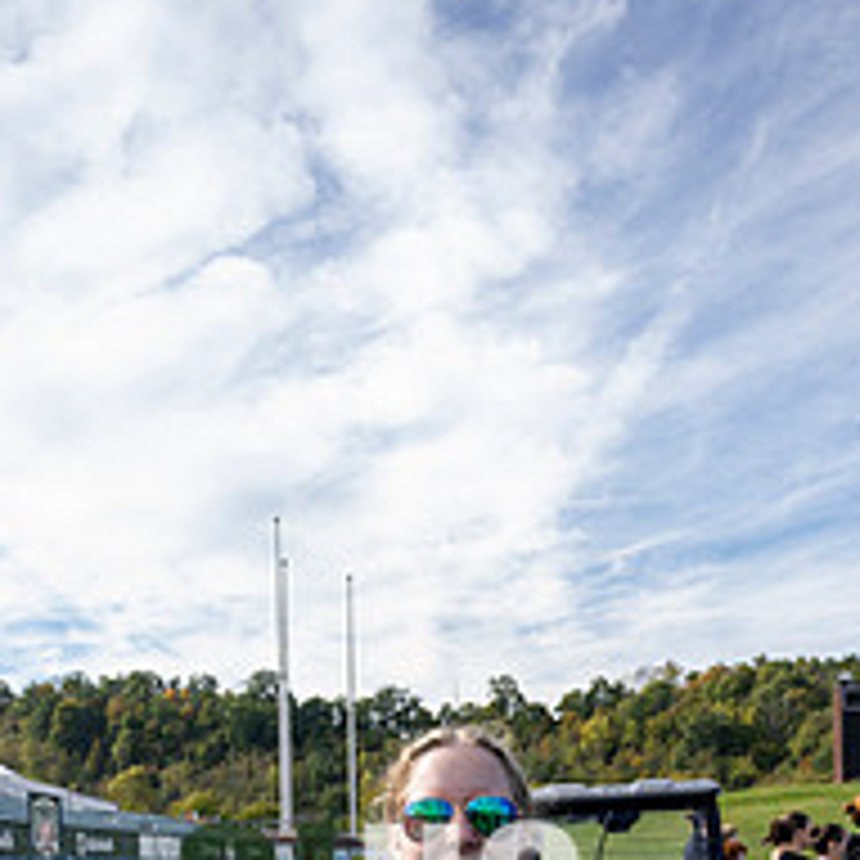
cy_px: 946
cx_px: 378
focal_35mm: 48
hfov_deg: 35.3
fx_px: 1349
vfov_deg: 31.4
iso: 80
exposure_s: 1/250
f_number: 4.5
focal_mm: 24
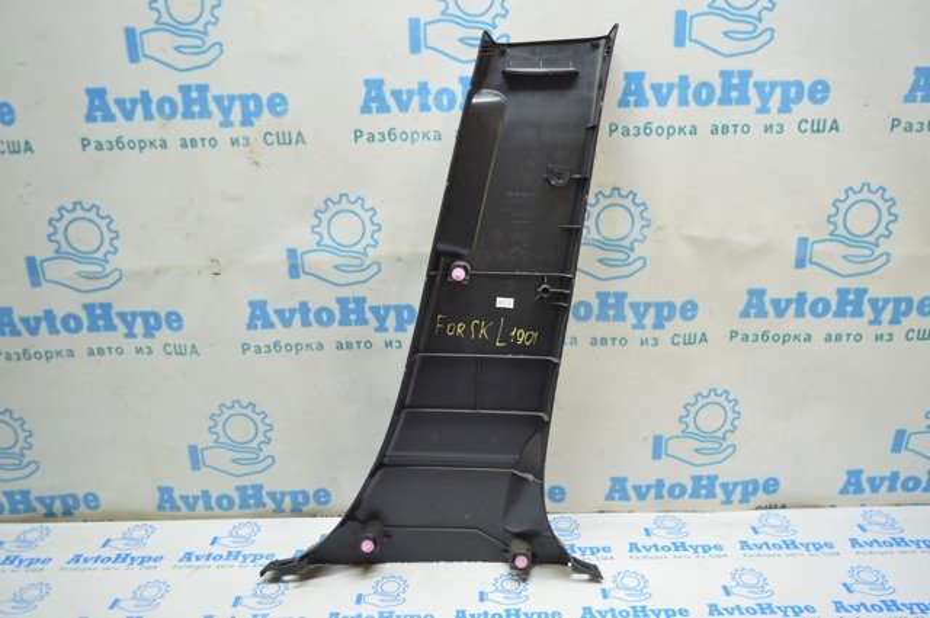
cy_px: 309
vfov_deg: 47.8
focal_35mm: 27
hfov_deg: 67.4
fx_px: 697
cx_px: 465
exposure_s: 1/40
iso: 400
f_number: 3.5
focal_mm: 18
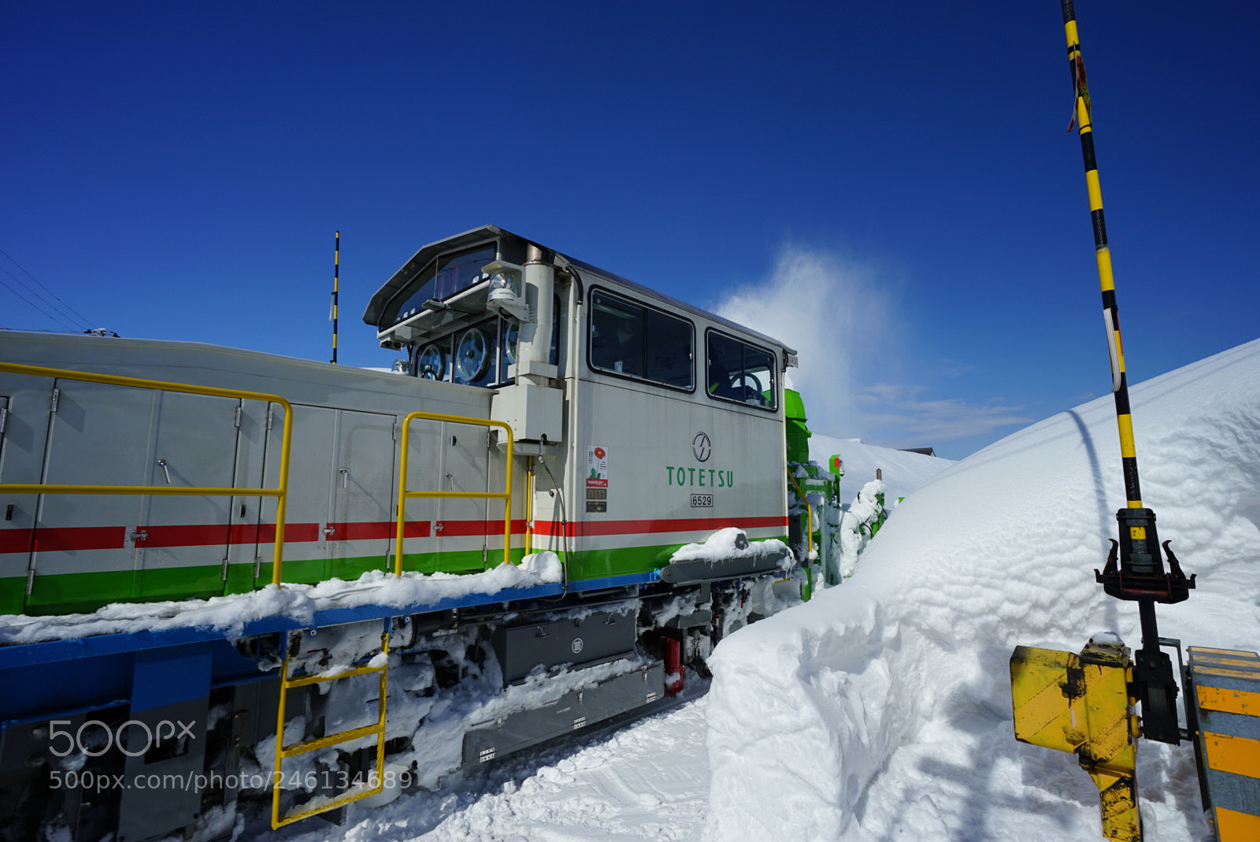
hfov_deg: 96.7
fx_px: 560
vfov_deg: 73.8
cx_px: 630
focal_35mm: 16
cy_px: 421
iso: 100
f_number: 11
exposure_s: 1/160
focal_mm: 16
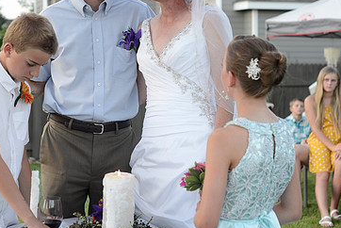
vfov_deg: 17.0
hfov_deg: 25.3
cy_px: 67
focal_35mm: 80
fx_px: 758
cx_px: 146
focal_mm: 50
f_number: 4
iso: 200
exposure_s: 1/200
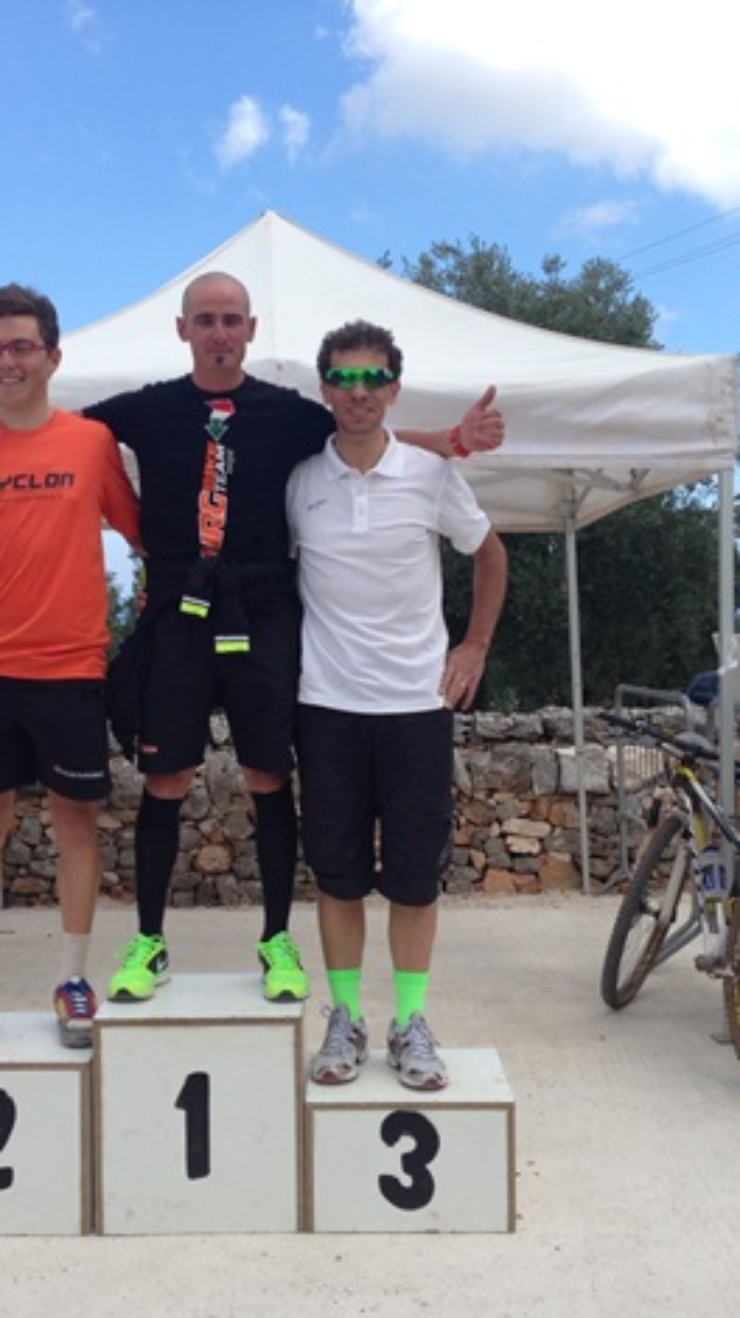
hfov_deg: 24.4
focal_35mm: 49
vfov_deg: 42.1
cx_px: 325
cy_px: 667
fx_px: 1711
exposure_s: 1/1004
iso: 50
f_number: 2.4
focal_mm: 4.12
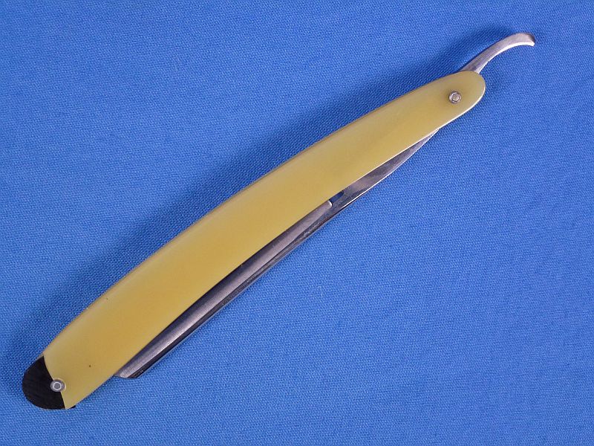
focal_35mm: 49
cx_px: 297
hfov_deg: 38.9
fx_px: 841
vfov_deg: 29.7
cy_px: 223
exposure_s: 1/80
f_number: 4.1
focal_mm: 8.7
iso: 250
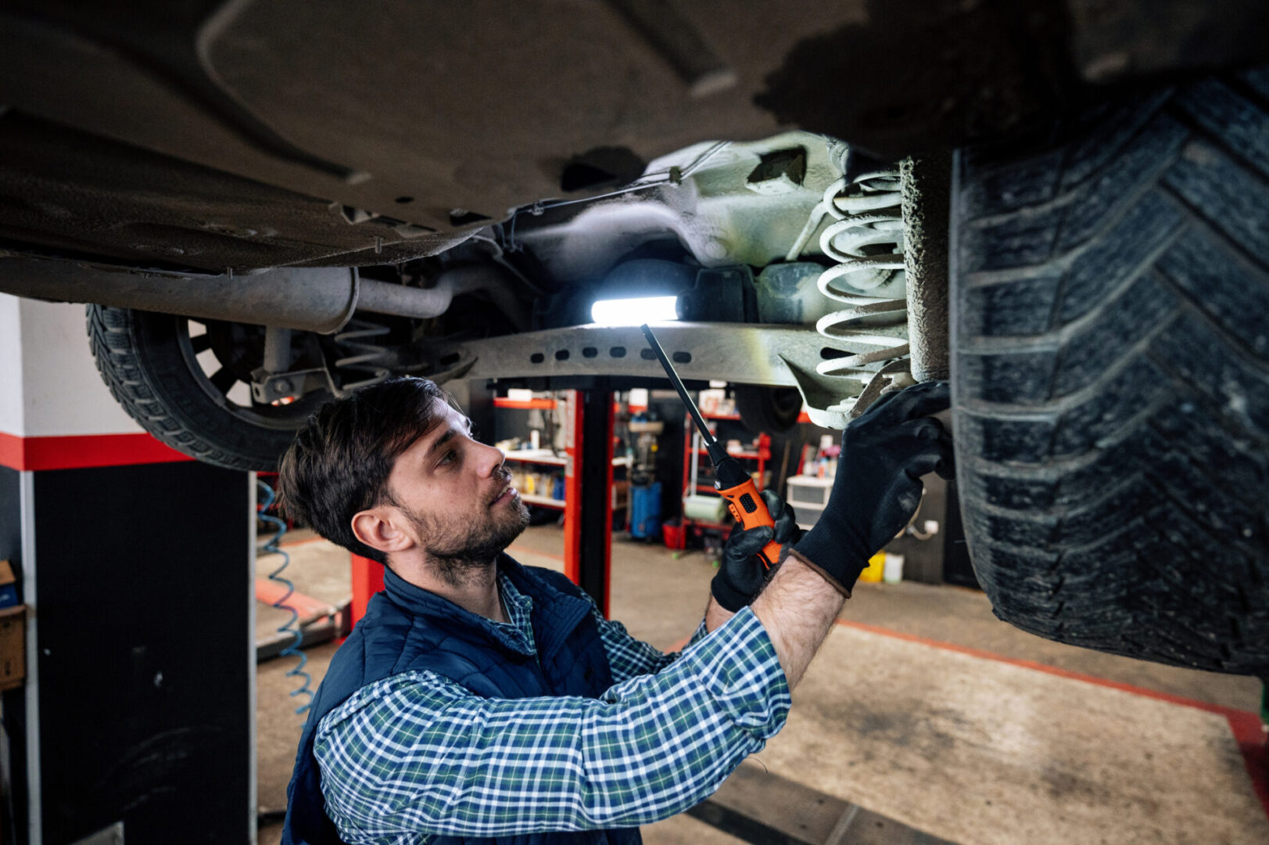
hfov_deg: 88.5
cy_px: 422
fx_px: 652
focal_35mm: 18
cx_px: 634
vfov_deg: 65.9
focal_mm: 18.5
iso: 1600
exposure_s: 1/160
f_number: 2.8
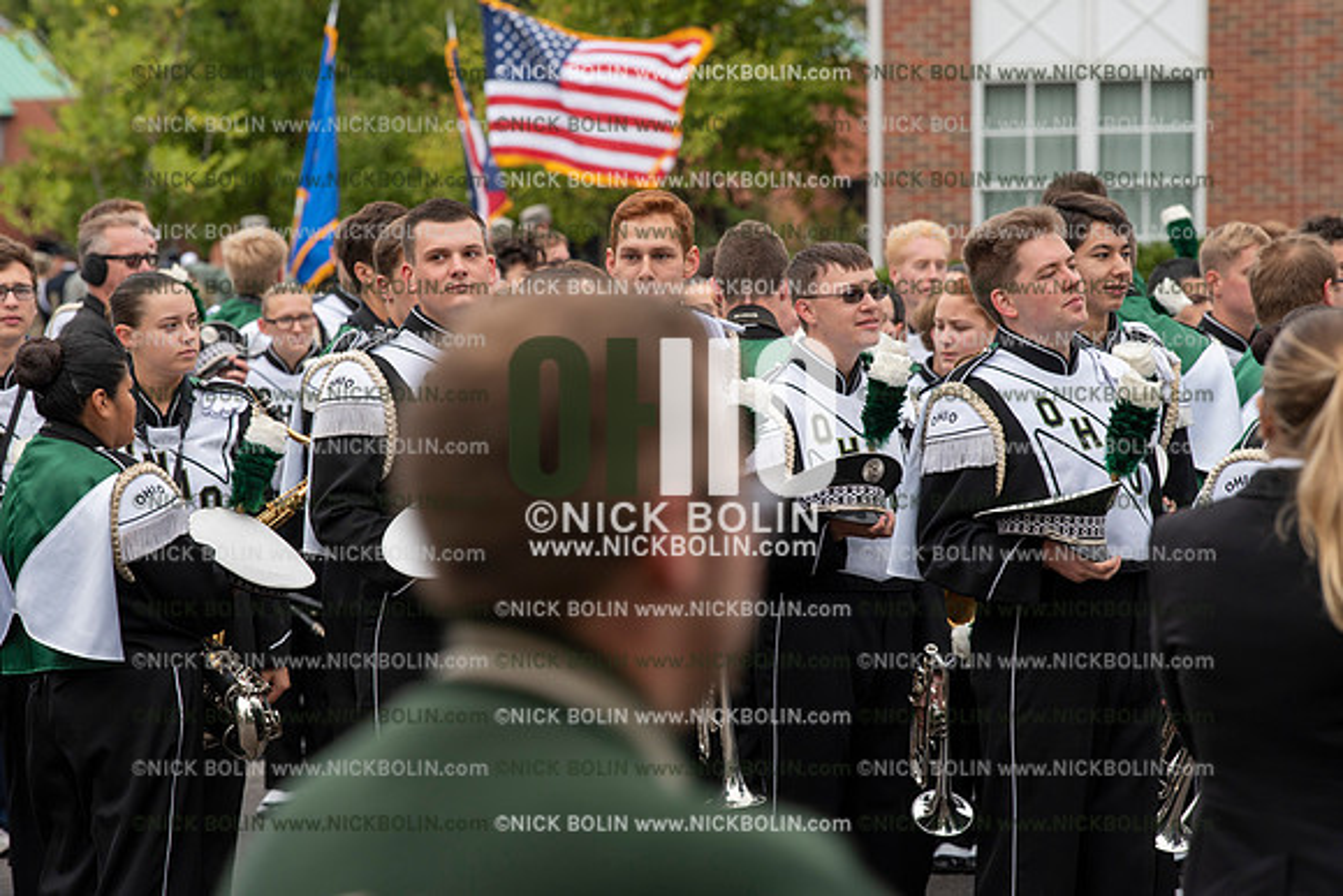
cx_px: 672
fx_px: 7463
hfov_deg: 10.3
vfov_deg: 6.9
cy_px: 448
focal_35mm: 200
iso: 500
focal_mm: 200
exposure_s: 1/125
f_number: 8
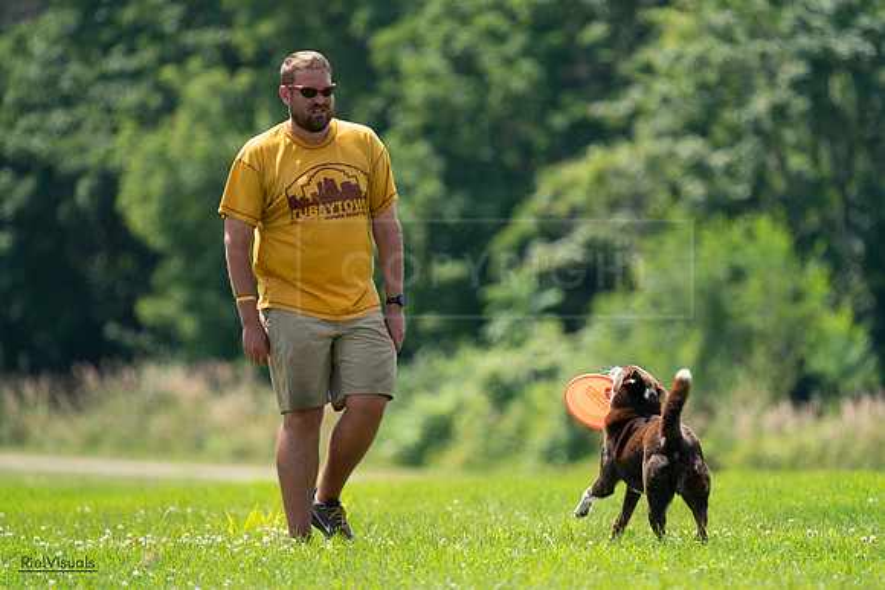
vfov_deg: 3.1
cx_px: 442
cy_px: 295
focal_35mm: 444
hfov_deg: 4.6
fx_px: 10917
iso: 2000
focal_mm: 444
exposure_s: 1/4000
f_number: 6.3
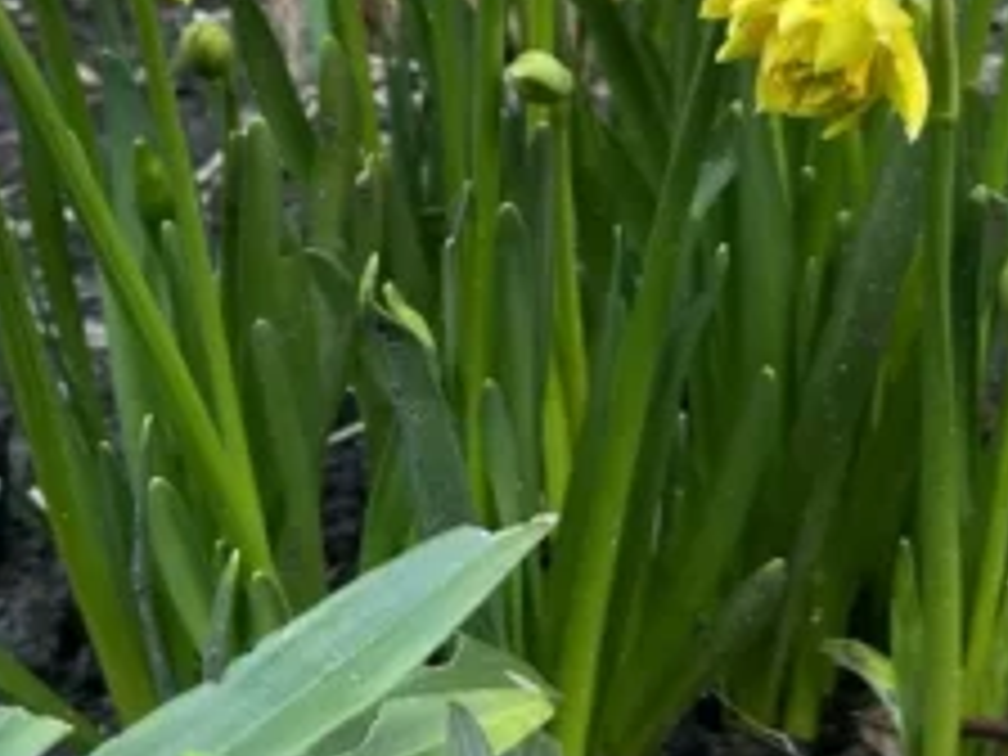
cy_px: 2
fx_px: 1980
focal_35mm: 68
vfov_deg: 20.9
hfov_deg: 28.4
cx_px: 664
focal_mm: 4.2
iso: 32
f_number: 1.6
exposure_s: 1/176
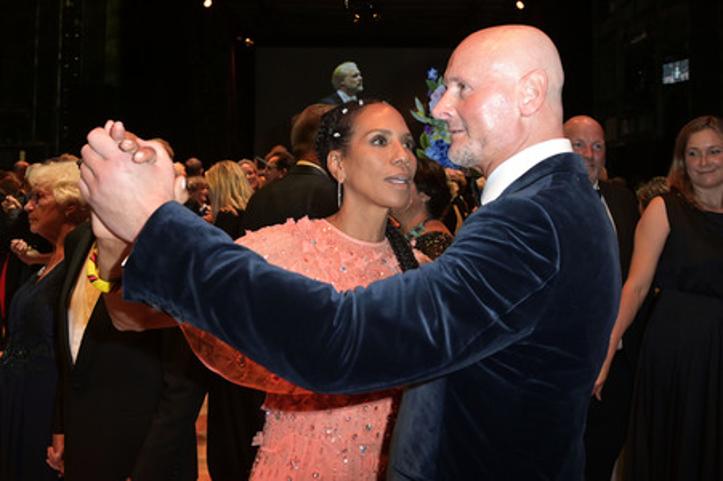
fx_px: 482
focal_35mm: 24
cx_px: 362
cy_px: 240
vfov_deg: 53.1
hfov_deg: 73.8
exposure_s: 1/160
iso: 2500
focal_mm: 24
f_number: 5
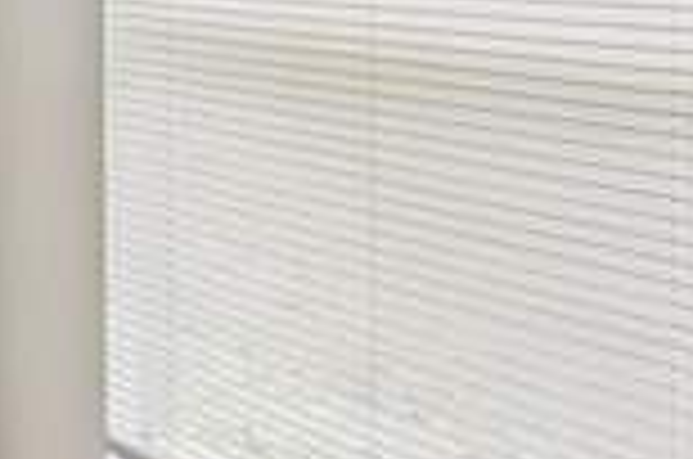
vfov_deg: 25.0
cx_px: -158
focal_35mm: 50
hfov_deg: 32.2
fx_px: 961
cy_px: -47
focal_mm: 16
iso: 400
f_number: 8
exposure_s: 1/100
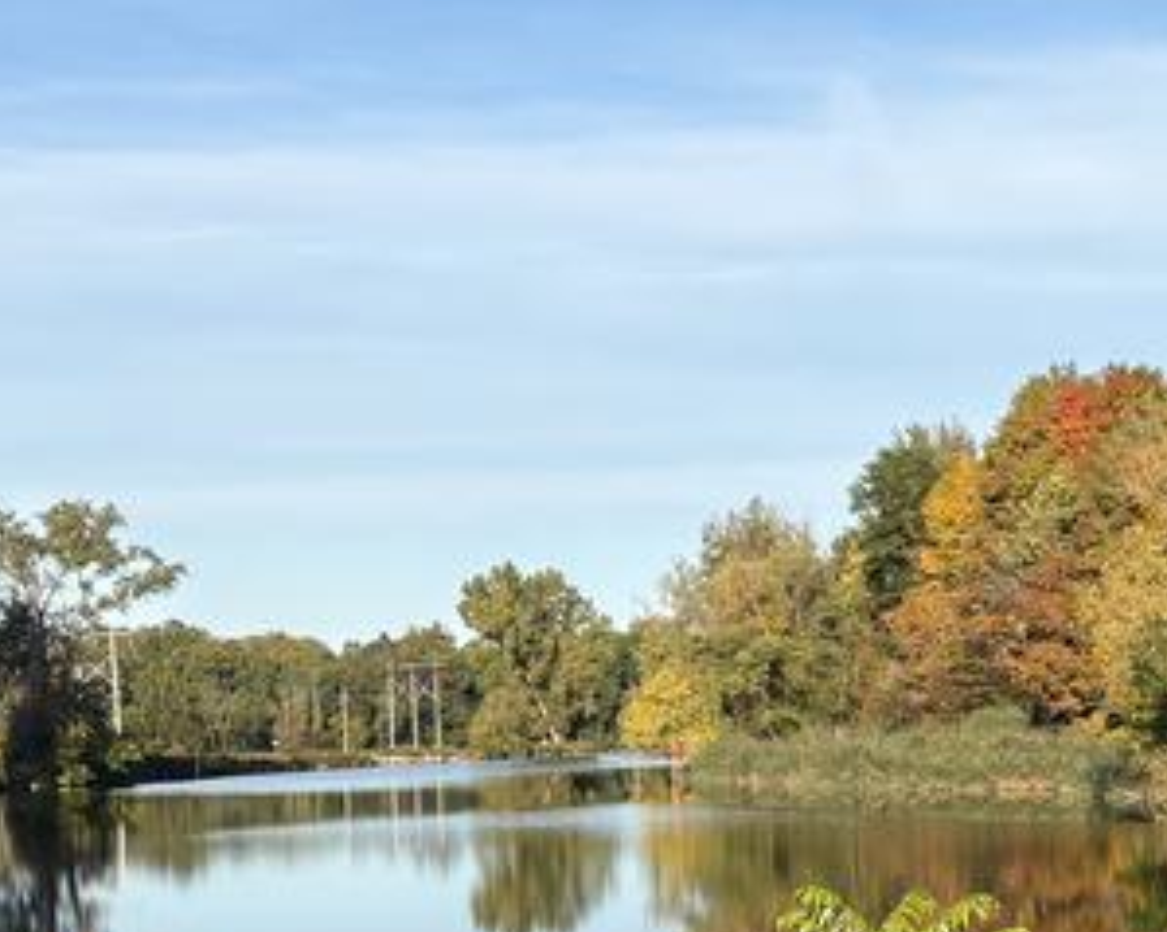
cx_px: 1499
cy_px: 768
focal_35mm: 85
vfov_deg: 17.9
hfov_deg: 20.6
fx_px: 2935
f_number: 1.6
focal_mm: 5.96
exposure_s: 1/2538
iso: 50
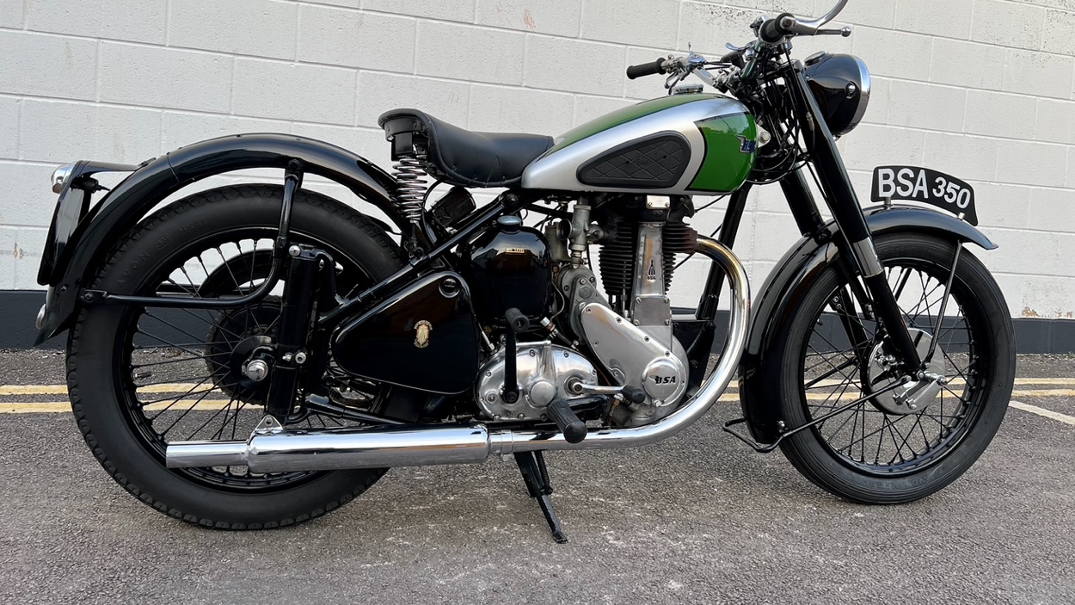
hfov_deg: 66.1
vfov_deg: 40.0
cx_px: 531
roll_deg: -3.8
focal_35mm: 29
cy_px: 235
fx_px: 827
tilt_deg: -2.0
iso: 32
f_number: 1.5
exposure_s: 1/121
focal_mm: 5.7
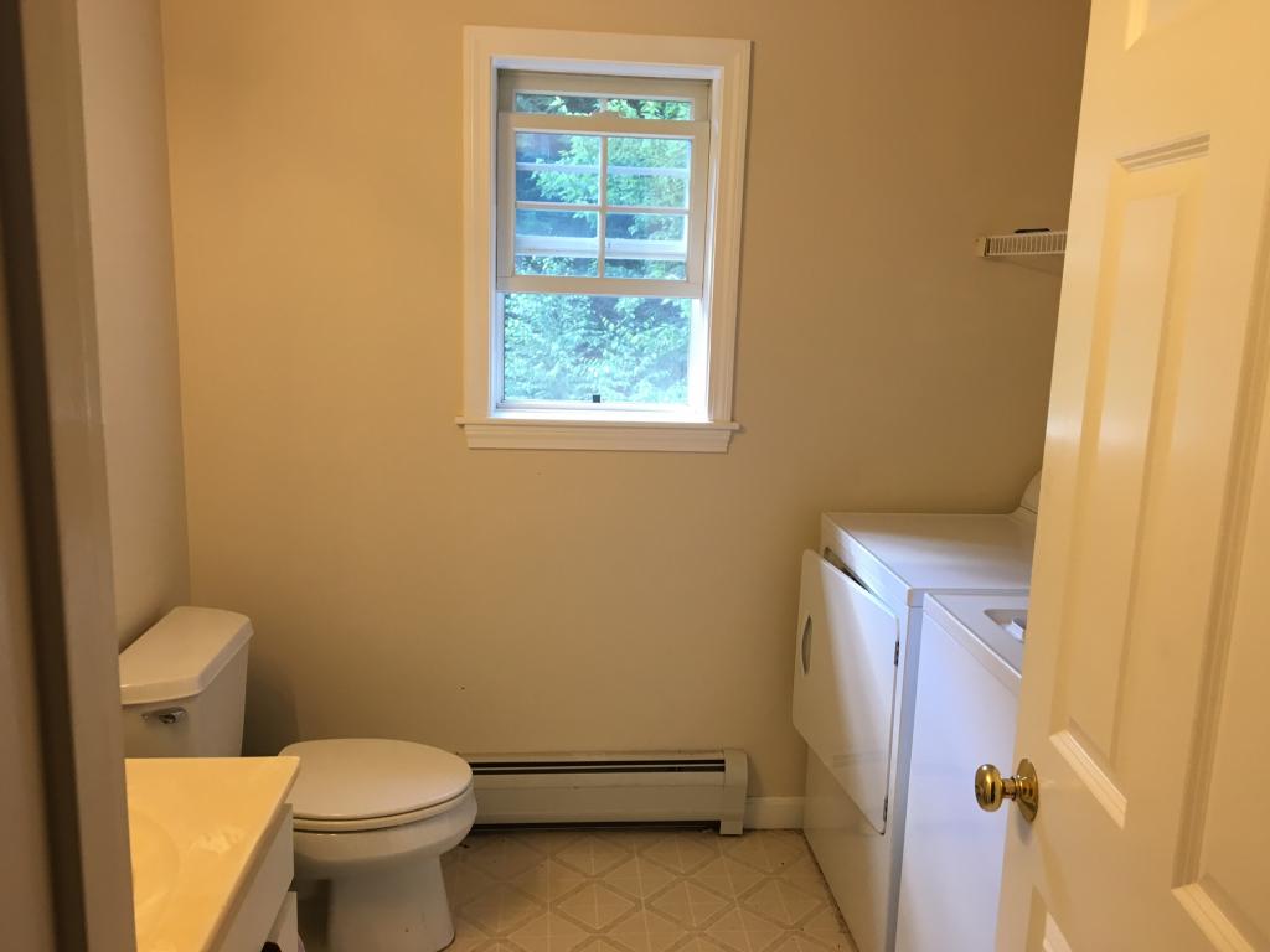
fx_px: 1064
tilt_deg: -11.0
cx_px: 635
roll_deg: -2.8
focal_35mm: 29
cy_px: 476
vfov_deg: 48.2
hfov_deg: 61.7
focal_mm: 4.15
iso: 50
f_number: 2.2
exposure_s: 1/30
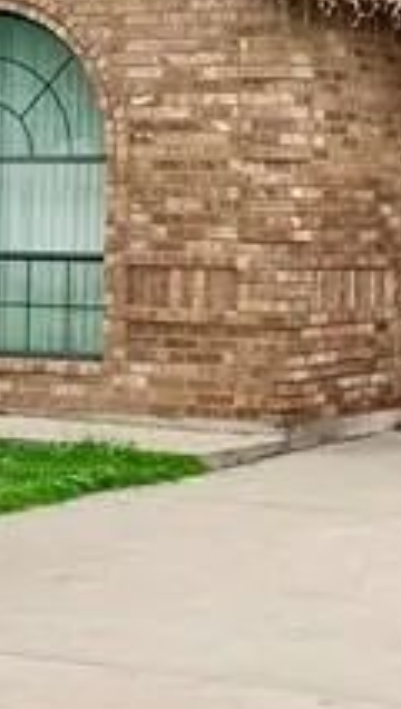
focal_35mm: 126
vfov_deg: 16.8
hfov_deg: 9.7
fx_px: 2370
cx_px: 130
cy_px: 110
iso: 80
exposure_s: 1/3145
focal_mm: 6.76
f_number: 1.78
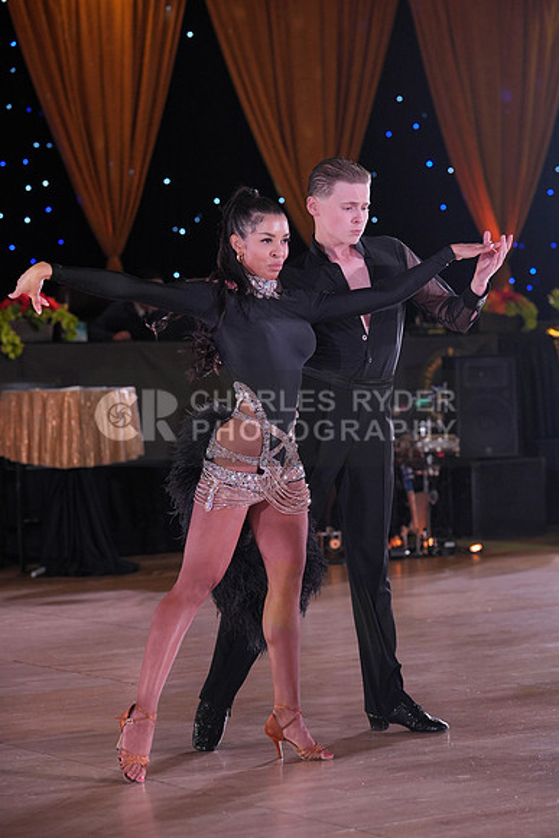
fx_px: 2328
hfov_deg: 13.7
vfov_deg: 20.4
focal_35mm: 100
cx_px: 280
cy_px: 419
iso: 1250
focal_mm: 100
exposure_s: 1/400
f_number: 4
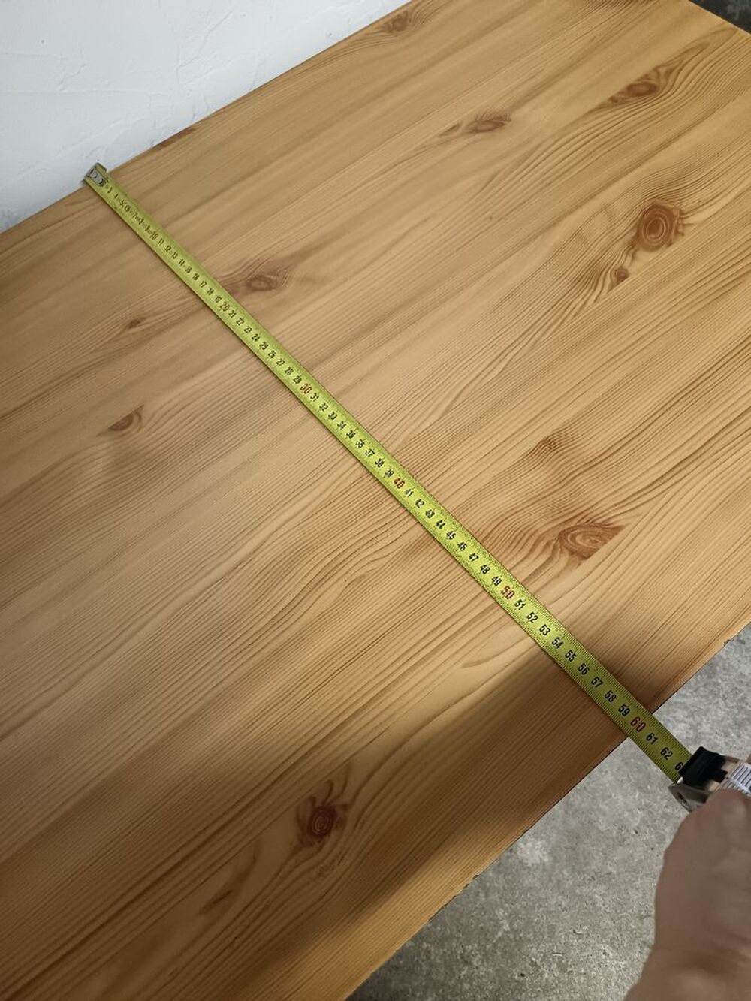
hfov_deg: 56.8
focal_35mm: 24
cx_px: 376
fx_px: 694
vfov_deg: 71.6
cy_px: 500
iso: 3807
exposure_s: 1/33.3
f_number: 1.75
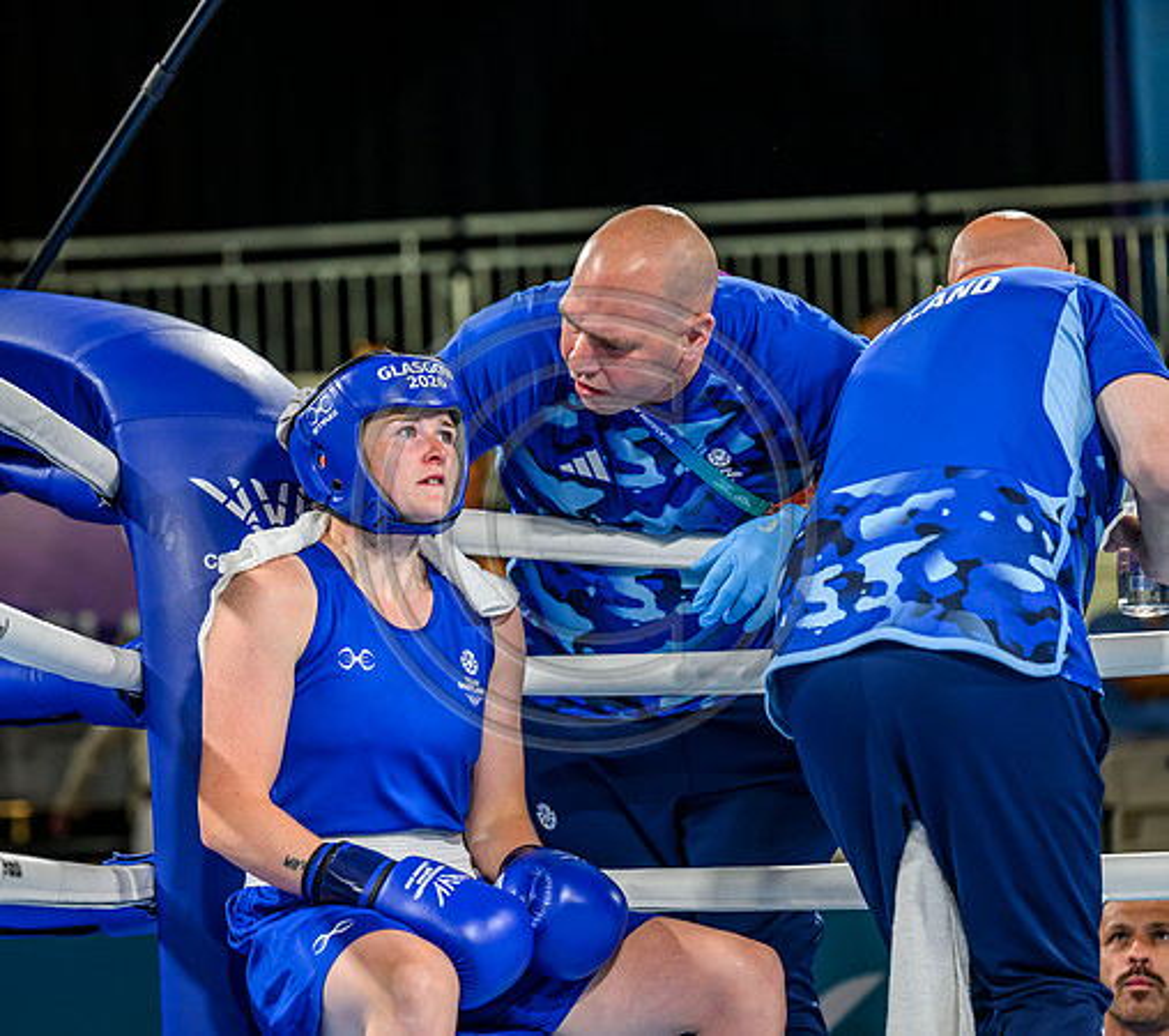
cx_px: 392
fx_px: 4962
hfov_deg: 13.4
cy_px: 518
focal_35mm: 137
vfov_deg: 11.9
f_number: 3.2
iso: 2000
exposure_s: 1/1600
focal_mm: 115
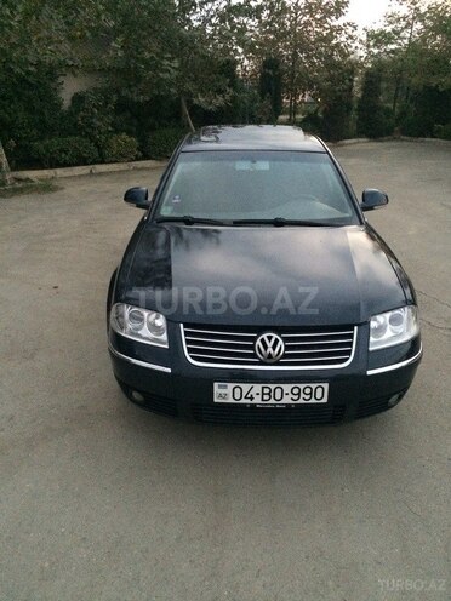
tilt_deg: -21.6
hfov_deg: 48.2
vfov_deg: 61.7
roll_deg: -0.2
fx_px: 504
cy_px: 300
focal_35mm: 29
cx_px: 226
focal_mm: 4.15
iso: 500
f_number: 2.2
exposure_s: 1/17
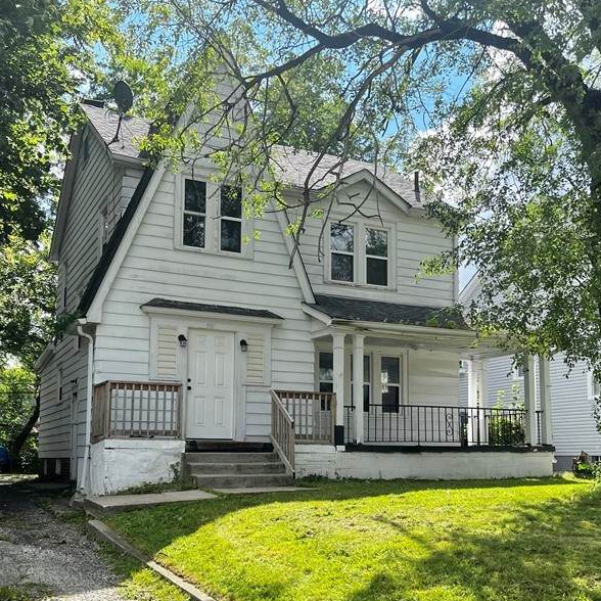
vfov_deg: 41.5
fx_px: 786
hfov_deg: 41.8
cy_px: 386
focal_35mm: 40
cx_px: 344
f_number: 1.6
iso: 50
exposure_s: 1/1477
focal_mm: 5.1
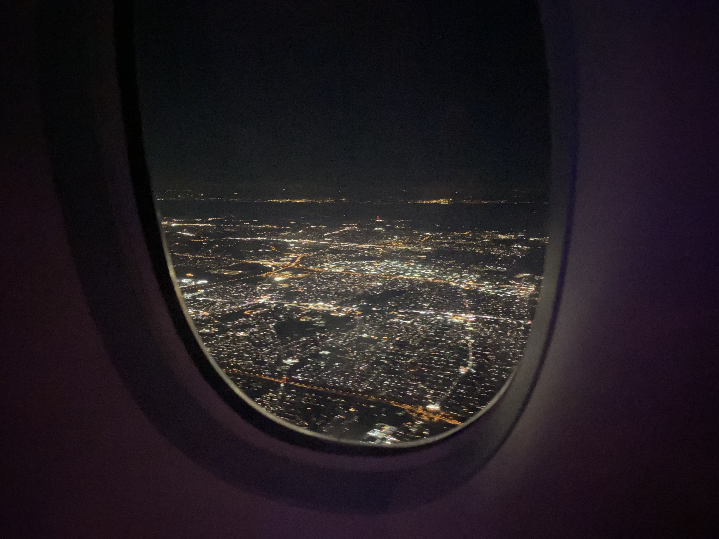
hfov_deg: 67.3
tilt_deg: -11.9
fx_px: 540
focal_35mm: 26
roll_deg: +1.0
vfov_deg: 53.1
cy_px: 270
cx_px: 360
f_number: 1.8
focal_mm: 4.25
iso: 3200
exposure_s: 1/4
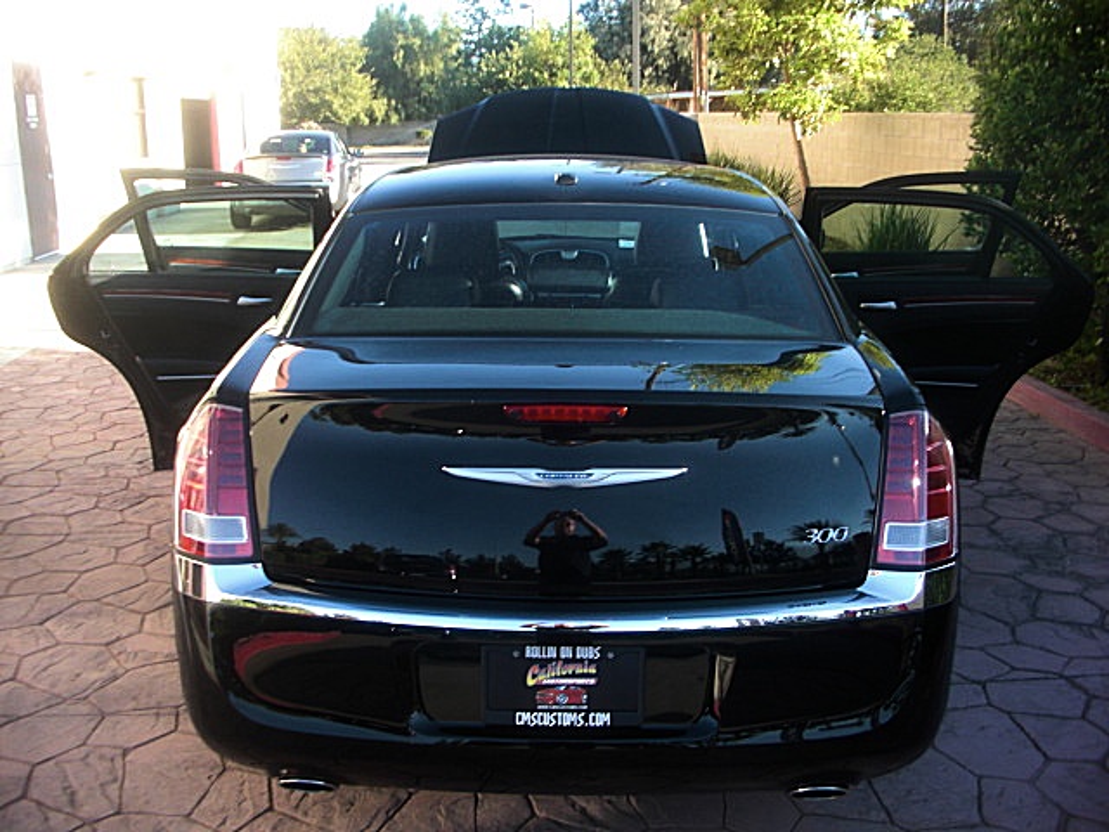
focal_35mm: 36
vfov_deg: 39.7
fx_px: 1153
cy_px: 416
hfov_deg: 51.4
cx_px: 554
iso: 50
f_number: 2.8
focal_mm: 6.3
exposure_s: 1/125
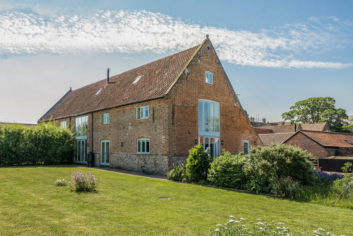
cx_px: 161
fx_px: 255
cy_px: 132
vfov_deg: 49.5
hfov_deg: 69.2
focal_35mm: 26
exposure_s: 1/400
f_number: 8
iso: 400
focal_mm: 15
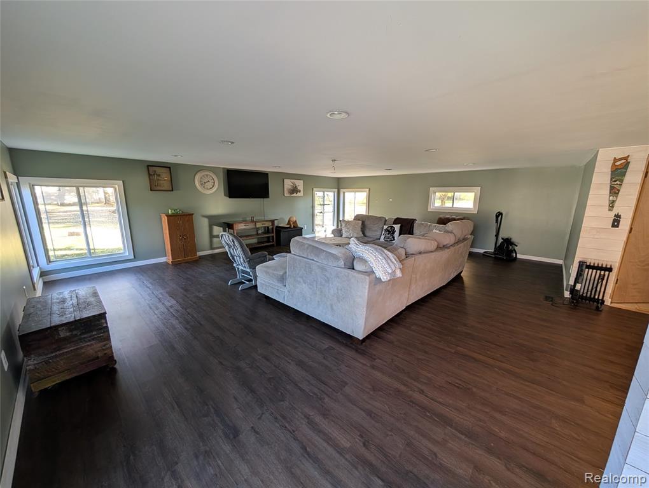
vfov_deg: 94.6
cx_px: 324
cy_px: 244
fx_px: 225
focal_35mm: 12
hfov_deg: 110.5
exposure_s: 1/79.5
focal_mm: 2.02
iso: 80
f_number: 1.7
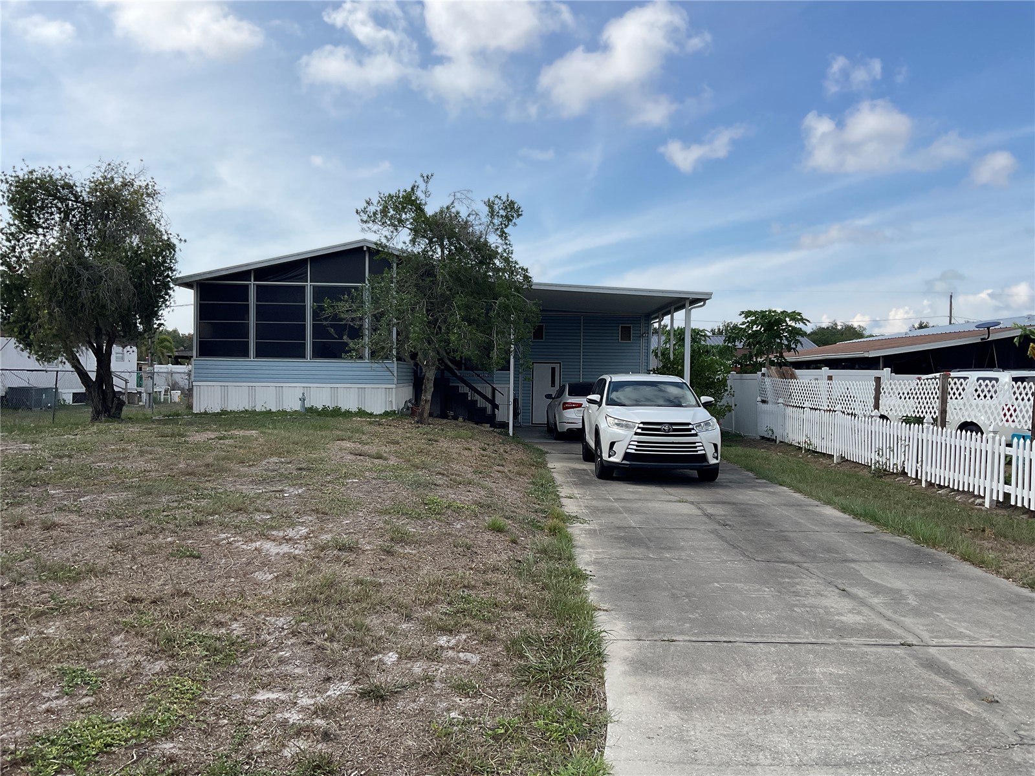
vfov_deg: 48.2
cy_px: 388
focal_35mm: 29
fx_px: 867
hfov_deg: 61.7
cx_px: 518
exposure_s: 1/2141
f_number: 1.8
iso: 16
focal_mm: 3
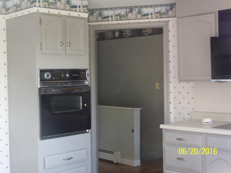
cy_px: 86
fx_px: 394
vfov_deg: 24.8
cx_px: 116
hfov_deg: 32.7
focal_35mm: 59
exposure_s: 1/30
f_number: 3.2
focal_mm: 9.8
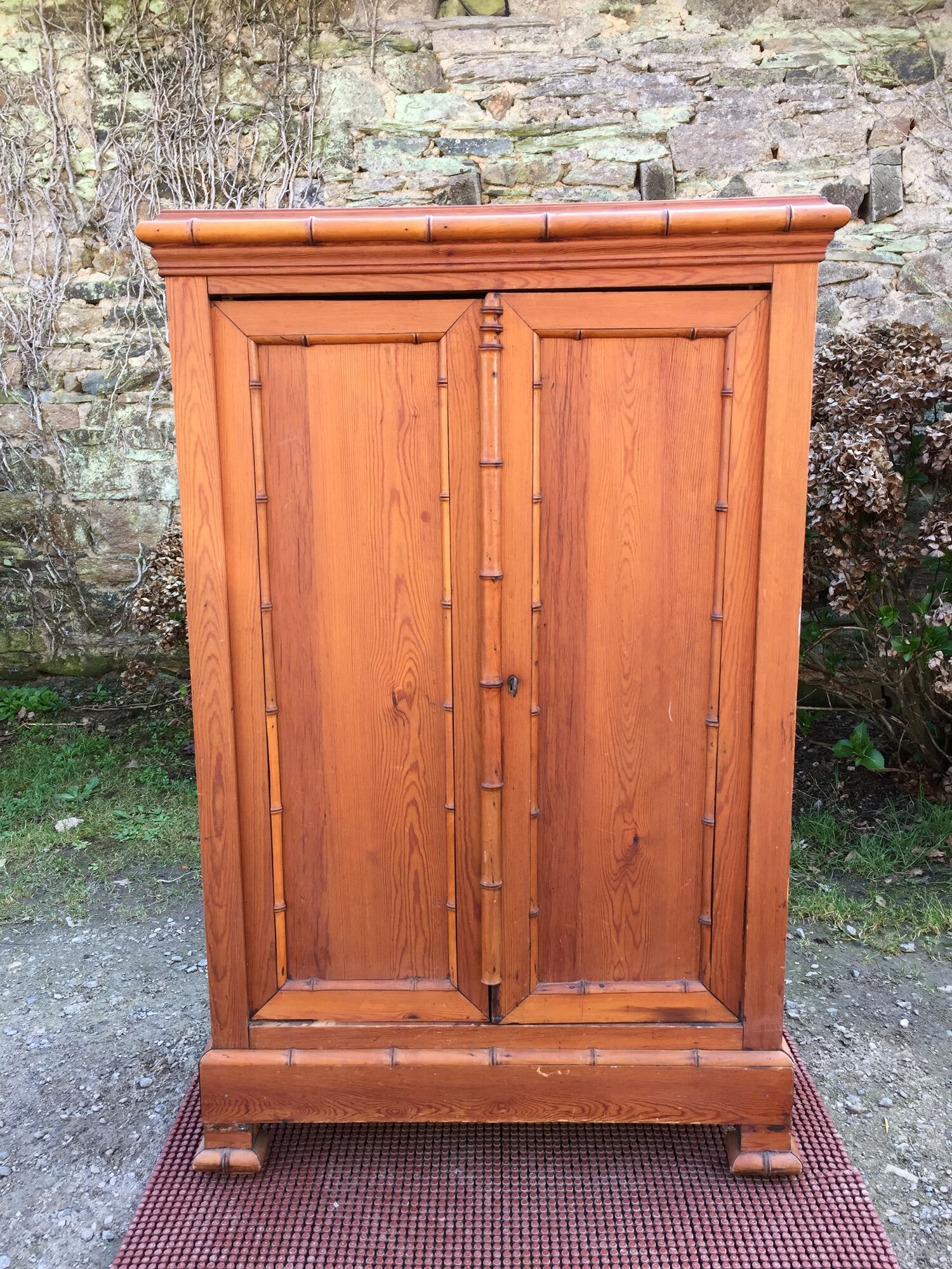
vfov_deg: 61.7
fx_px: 1063
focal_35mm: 29
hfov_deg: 48.2
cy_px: 634
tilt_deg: -10.9
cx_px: 476
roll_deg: +1.3
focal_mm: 4.15
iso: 32
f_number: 2.2
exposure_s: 1/100
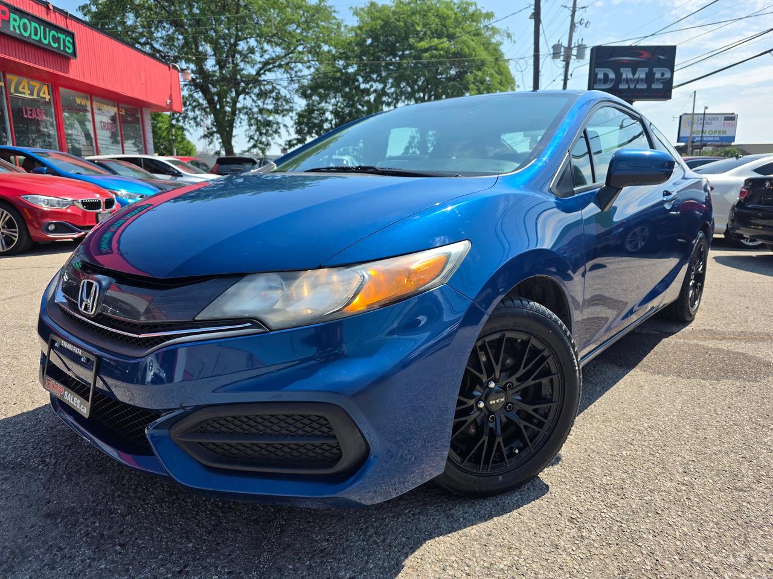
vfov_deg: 58.9
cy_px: 290
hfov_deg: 73.9
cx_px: 386
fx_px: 514
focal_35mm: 23
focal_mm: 6.3
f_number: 1.7
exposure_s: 1/4145
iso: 80
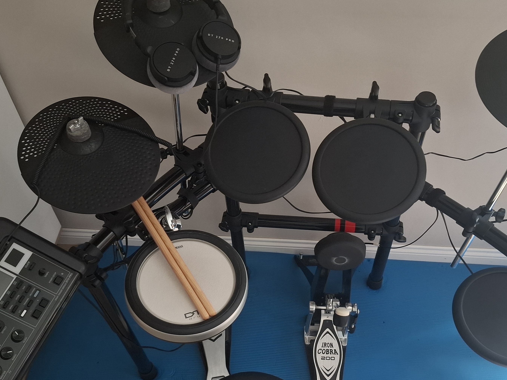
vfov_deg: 40.1
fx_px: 513
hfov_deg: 52.6
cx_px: 258
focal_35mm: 35
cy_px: 258
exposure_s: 1/25
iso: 320
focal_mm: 5.54
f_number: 1.8
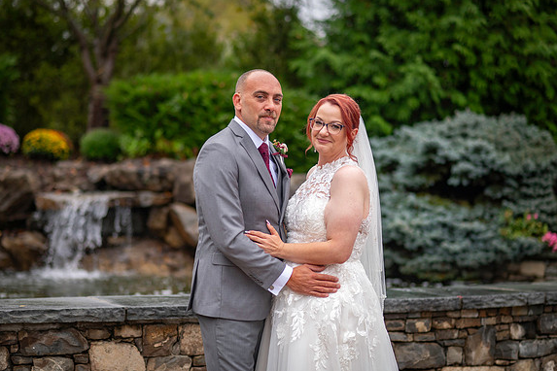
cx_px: 280
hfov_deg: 23.6
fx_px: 1331
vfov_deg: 15.9
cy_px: 185
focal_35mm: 86
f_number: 2.2
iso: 640
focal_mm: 85
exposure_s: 1/3200
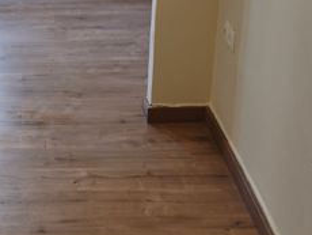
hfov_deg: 28.6
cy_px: 140
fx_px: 577
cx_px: 11
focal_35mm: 64
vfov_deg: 22.9
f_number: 1.7
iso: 1000
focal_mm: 6.06
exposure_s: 1/50
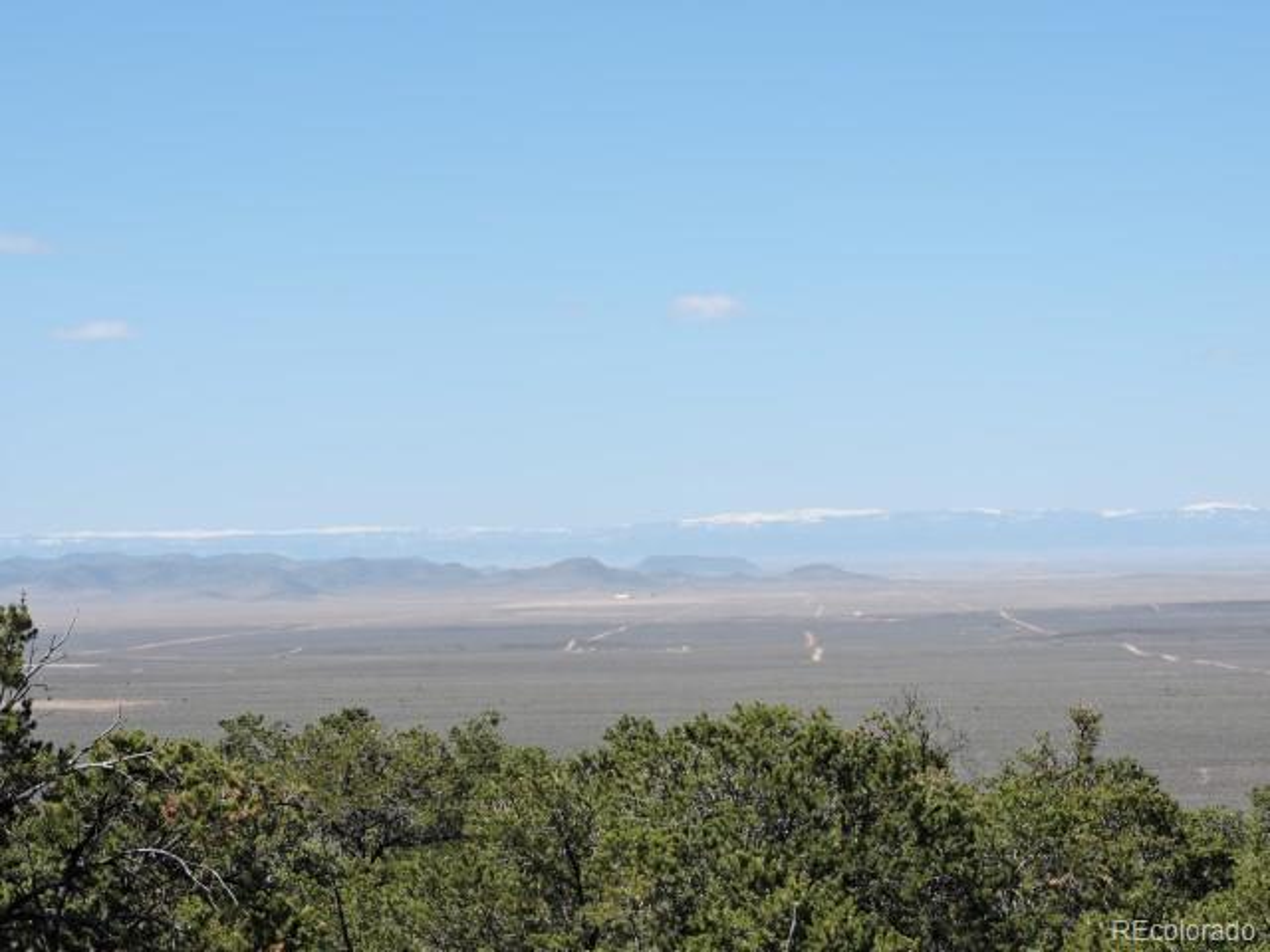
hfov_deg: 18.7
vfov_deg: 14.1
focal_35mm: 105
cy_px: 476
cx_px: 635
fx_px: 3852
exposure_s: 1/800
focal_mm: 18.7
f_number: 4.2
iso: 100
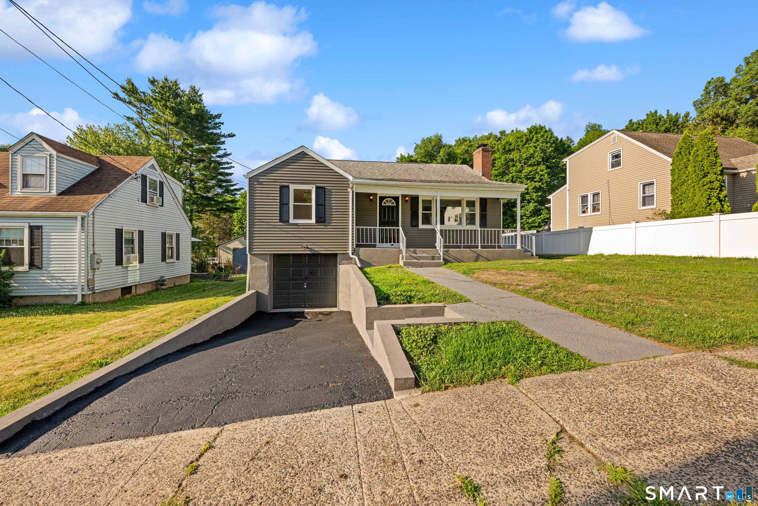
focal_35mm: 14
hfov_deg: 104.3
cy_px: 253
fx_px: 295
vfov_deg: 81.2
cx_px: 379
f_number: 8
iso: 250
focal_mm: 14
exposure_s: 1/400
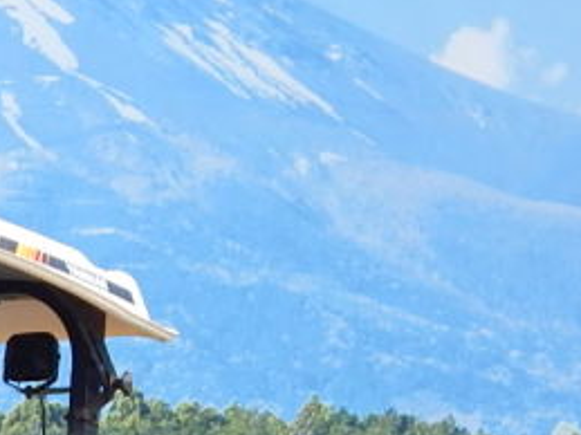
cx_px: -361
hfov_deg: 11.3
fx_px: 2785
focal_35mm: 166
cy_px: 796
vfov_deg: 8.6
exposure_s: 1/200
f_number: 3.6
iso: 125
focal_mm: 7.7
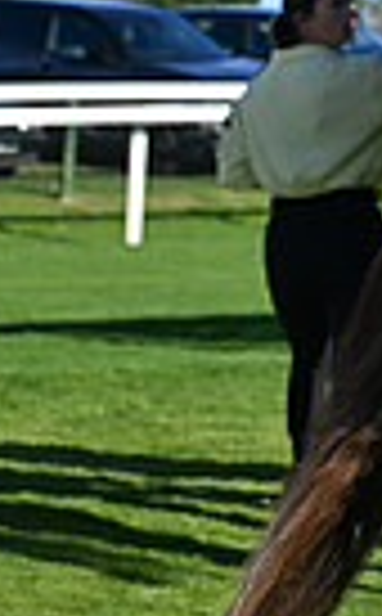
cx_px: 1159
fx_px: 5074
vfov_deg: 6.9
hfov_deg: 4.2
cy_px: -20
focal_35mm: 303
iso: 400
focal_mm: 70
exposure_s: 1/2500
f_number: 5.6
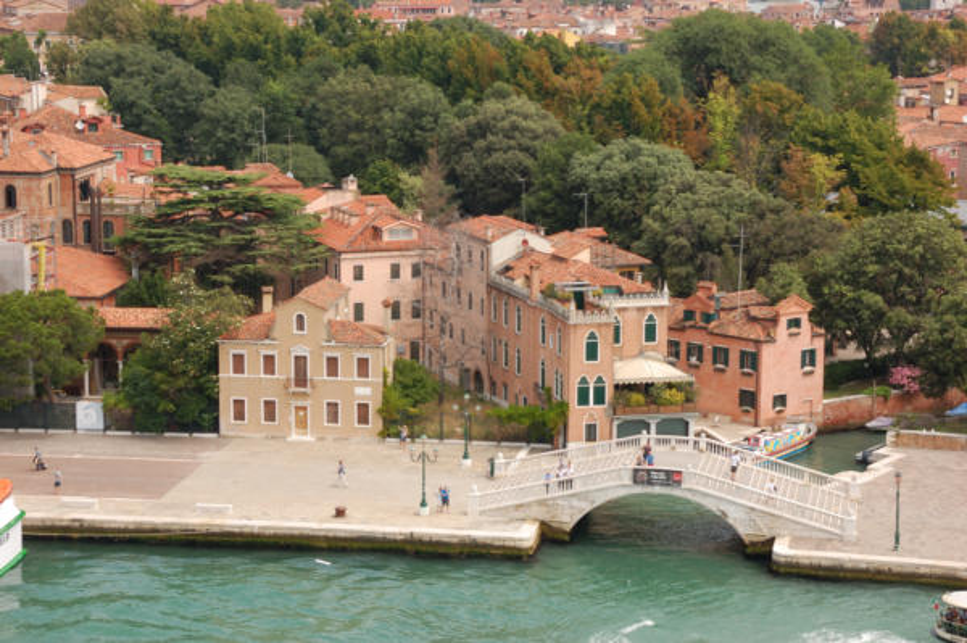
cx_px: 484
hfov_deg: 26.0
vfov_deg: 17.5
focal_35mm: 78
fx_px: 2093
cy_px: 322
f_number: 16
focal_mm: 52
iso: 200
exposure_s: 1/80
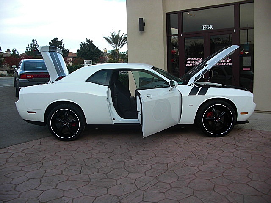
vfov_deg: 39.7
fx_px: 282
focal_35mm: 36
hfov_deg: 51.4
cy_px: 102
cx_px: 136
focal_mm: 6.3
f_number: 2.8
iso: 50
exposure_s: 1/250
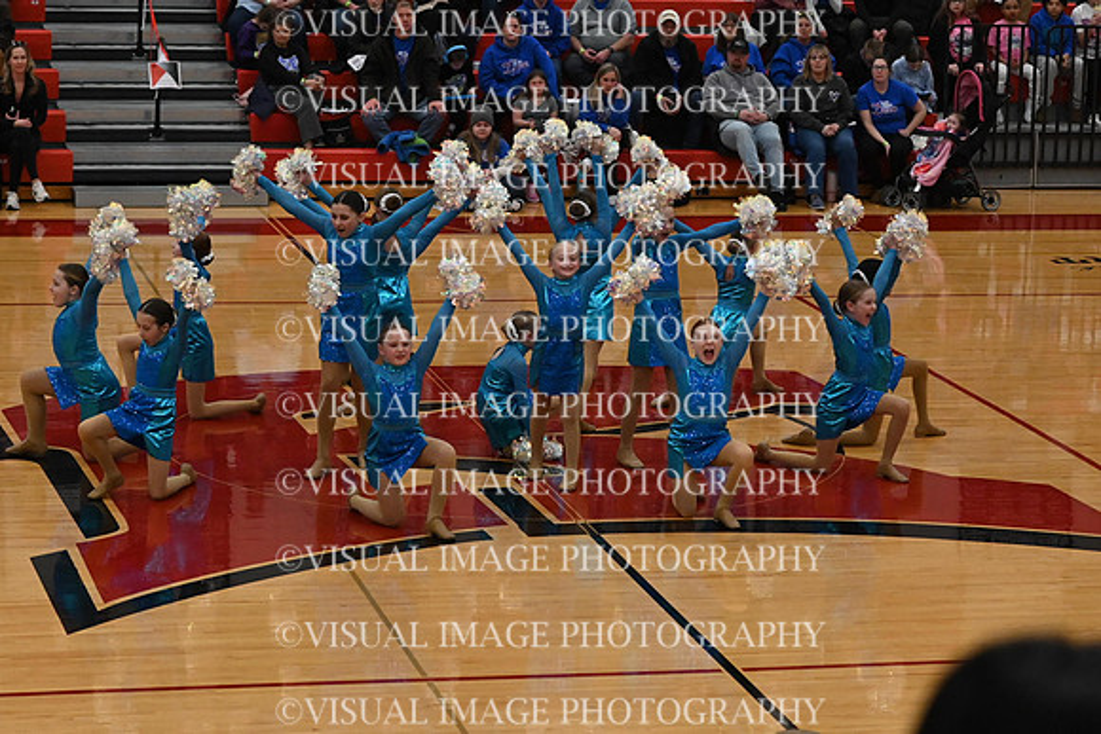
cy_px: 367
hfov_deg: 19.5
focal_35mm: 105
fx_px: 3212
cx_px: 550
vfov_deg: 13.0
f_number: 4
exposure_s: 1/500
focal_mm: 70
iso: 5000
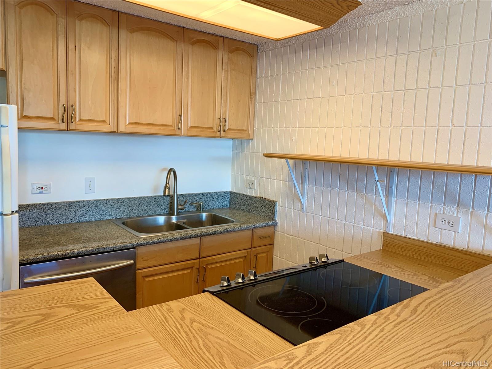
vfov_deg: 53.1
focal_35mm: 26
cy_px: 184
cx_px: 246
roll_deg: -2.8
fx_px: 370
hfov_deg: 67.3
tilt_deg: -6.5
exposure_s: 1/60
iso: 64
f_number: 1.8
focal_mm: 4.25
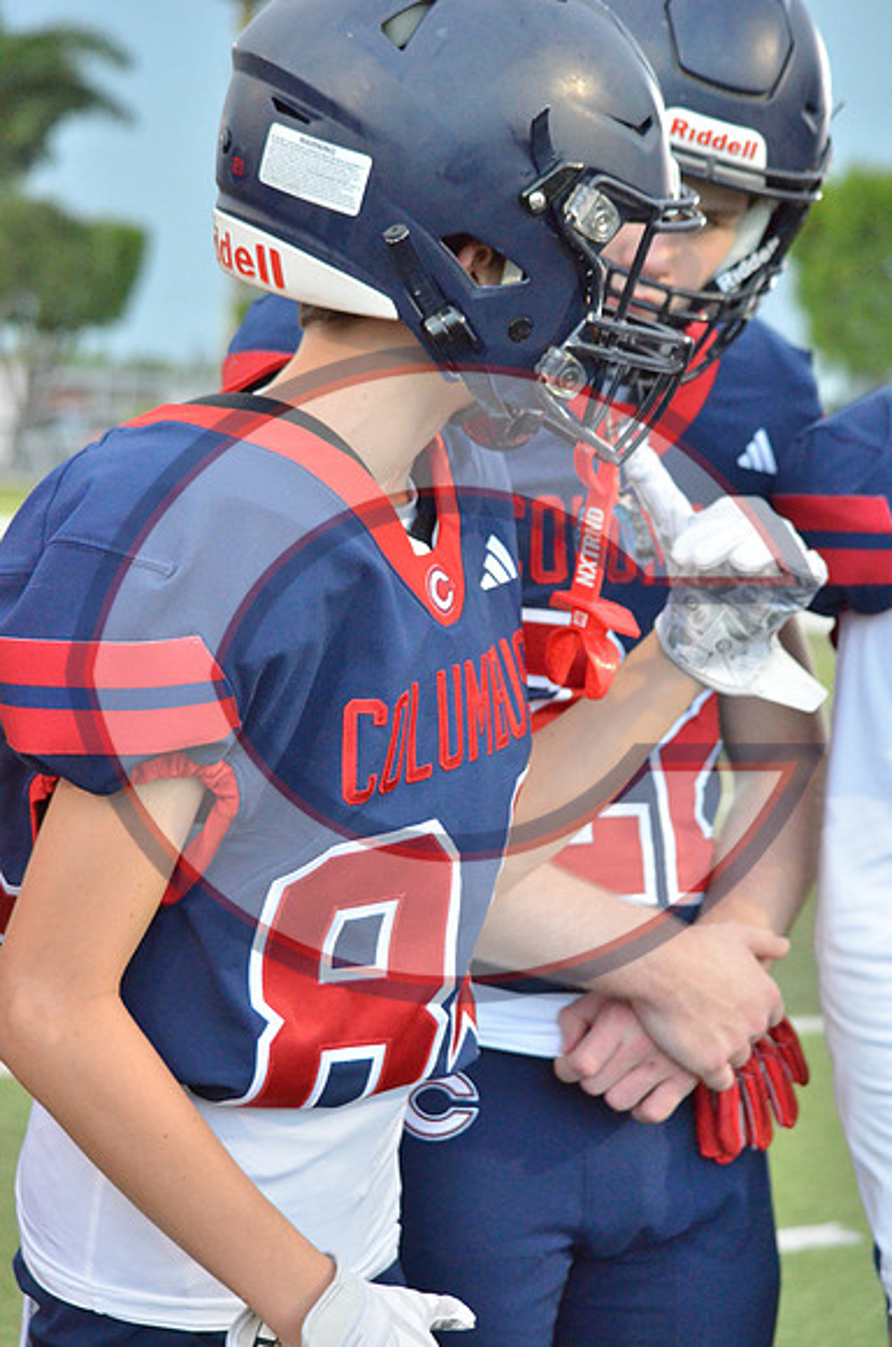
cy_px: 674
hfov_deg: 16.5
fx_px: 3081
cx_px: 446
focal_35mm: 82
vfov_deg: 24.7
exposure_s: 1/500
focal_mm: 55
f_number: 4.5
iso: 4500
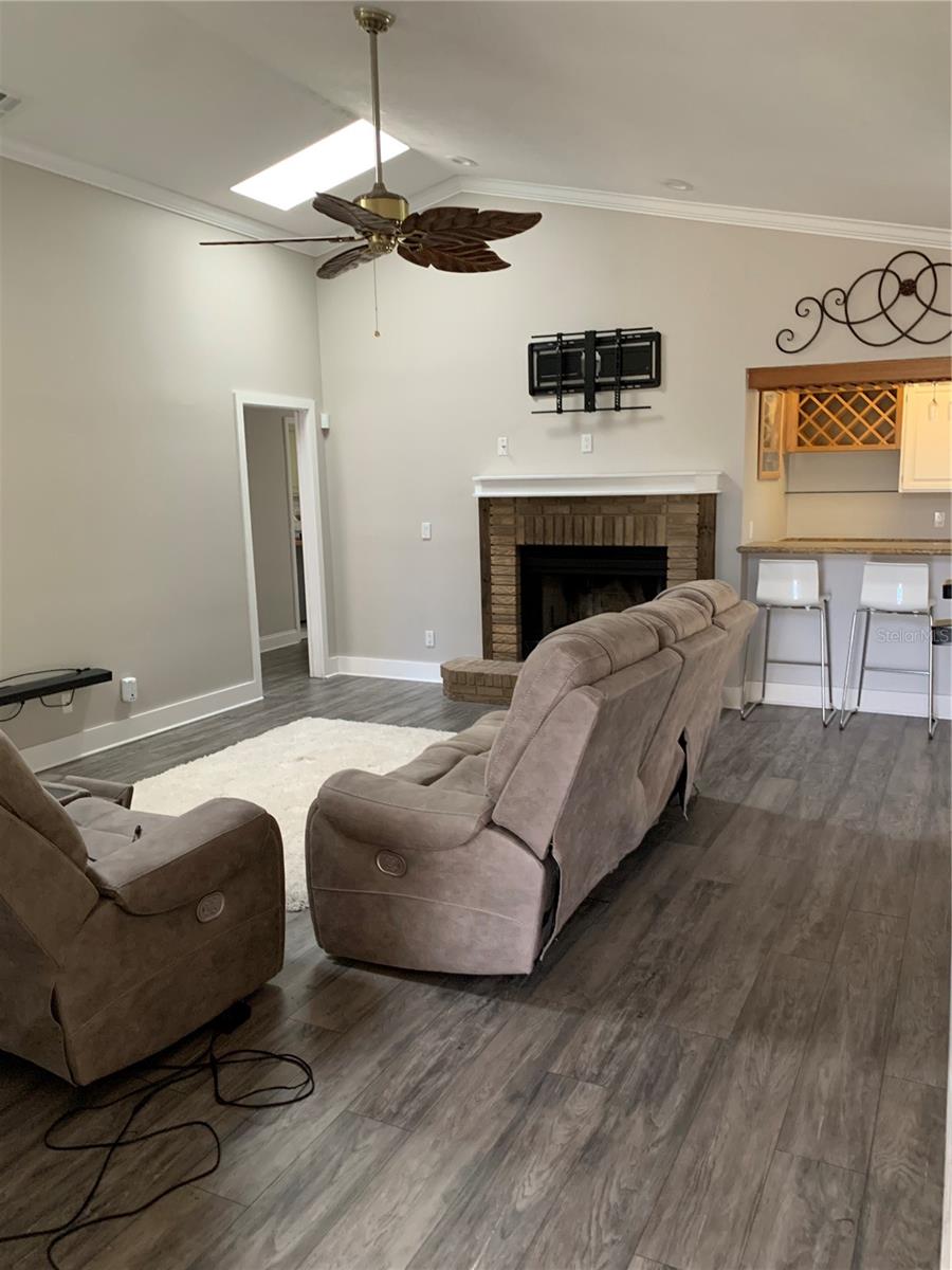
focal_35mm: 26
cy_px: 635
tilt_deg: -9.8
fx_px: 953
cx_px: 476
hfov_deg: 53.1
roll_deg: +1.5
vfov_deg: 67.3
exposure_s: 1/60
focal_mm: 4.25
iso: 400
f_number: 1.8
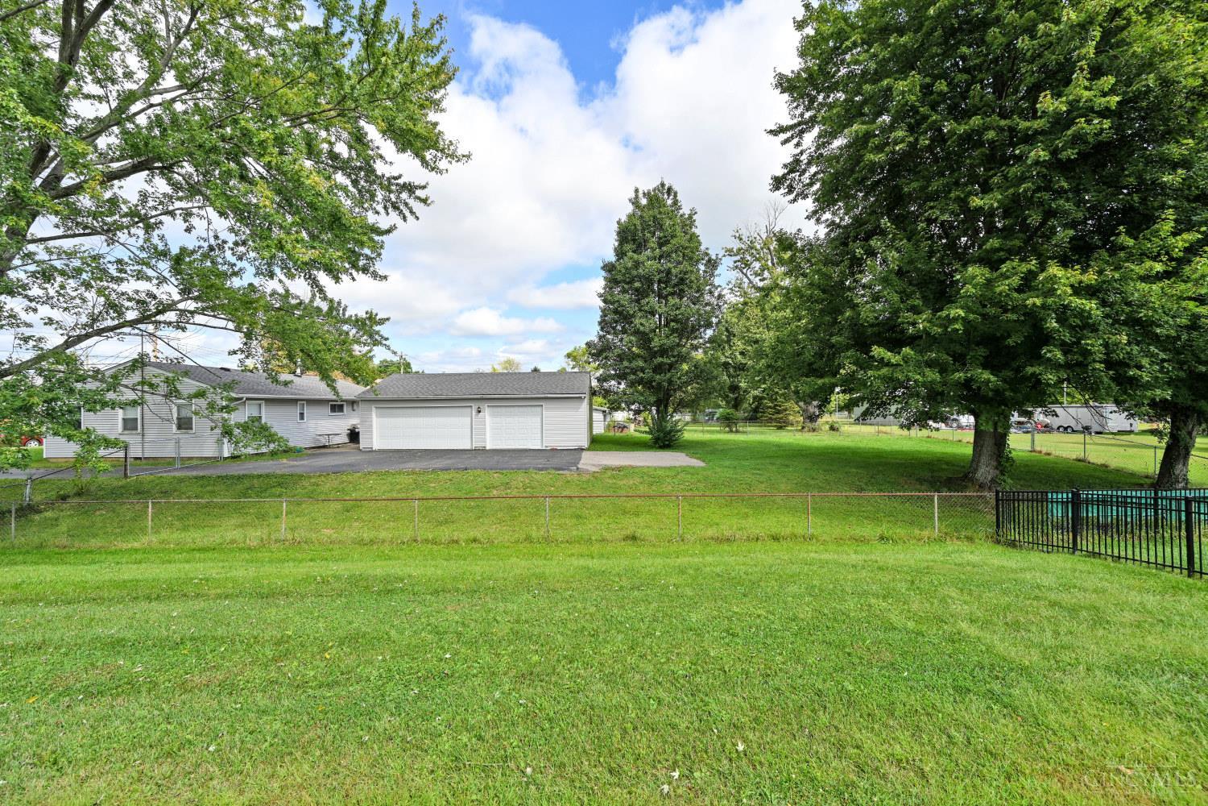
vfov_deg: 81.2
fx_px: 470
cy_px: 403
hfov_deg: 104.3
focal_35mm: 14
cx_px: 604
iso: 100
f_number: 6.3
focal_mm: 14
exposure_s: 1/320
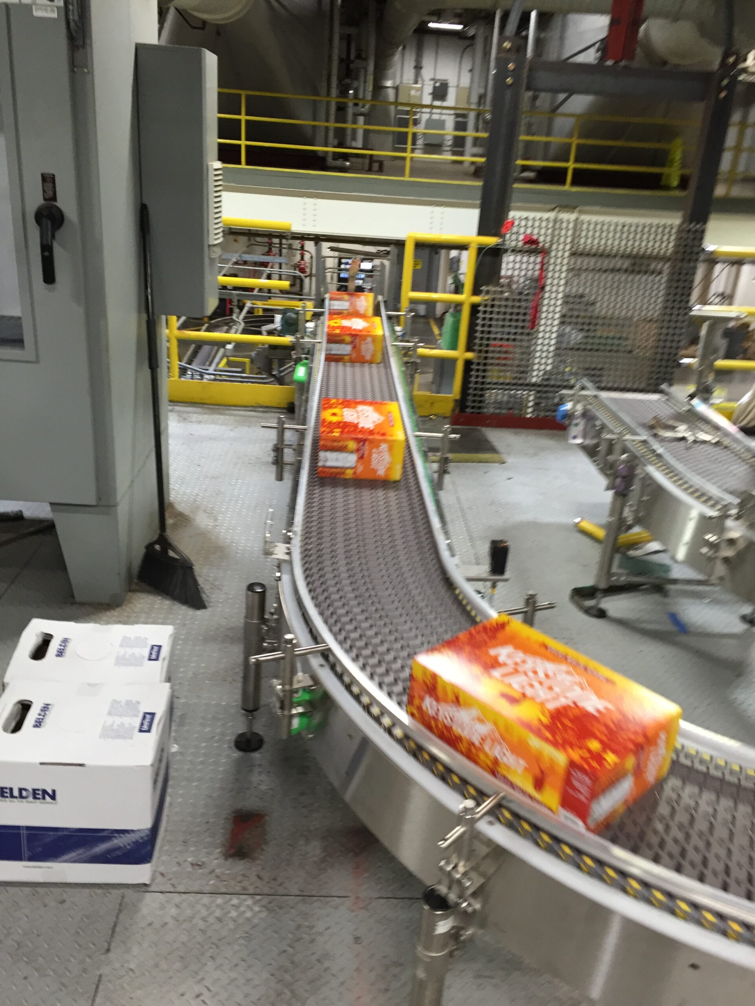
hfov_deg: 48.2
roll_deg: -1.8
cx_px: 378
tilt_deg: -22.3
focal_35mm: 29
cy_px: 503
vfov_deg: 61.7
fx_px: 843
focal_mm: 4.15
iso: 80
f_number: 2.2
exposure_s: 1/30
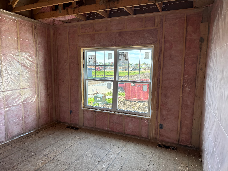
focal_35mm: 24
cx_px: 114
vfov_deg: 56.8
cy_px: 86
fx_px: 158
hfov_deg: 71.6
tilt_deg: -8.0
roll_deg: -1.2
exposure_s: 1/219
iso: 80
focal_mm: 6.76
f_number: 1.78
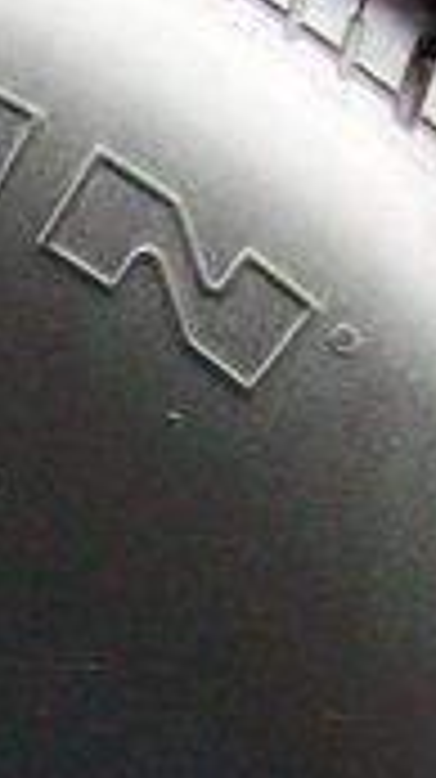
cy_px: 1444
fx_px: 5295
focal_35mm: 257
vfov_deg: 8.1
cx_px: -773
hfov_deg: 4.6
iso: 90
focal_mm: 5.7
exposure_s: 1/60
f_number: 2.8
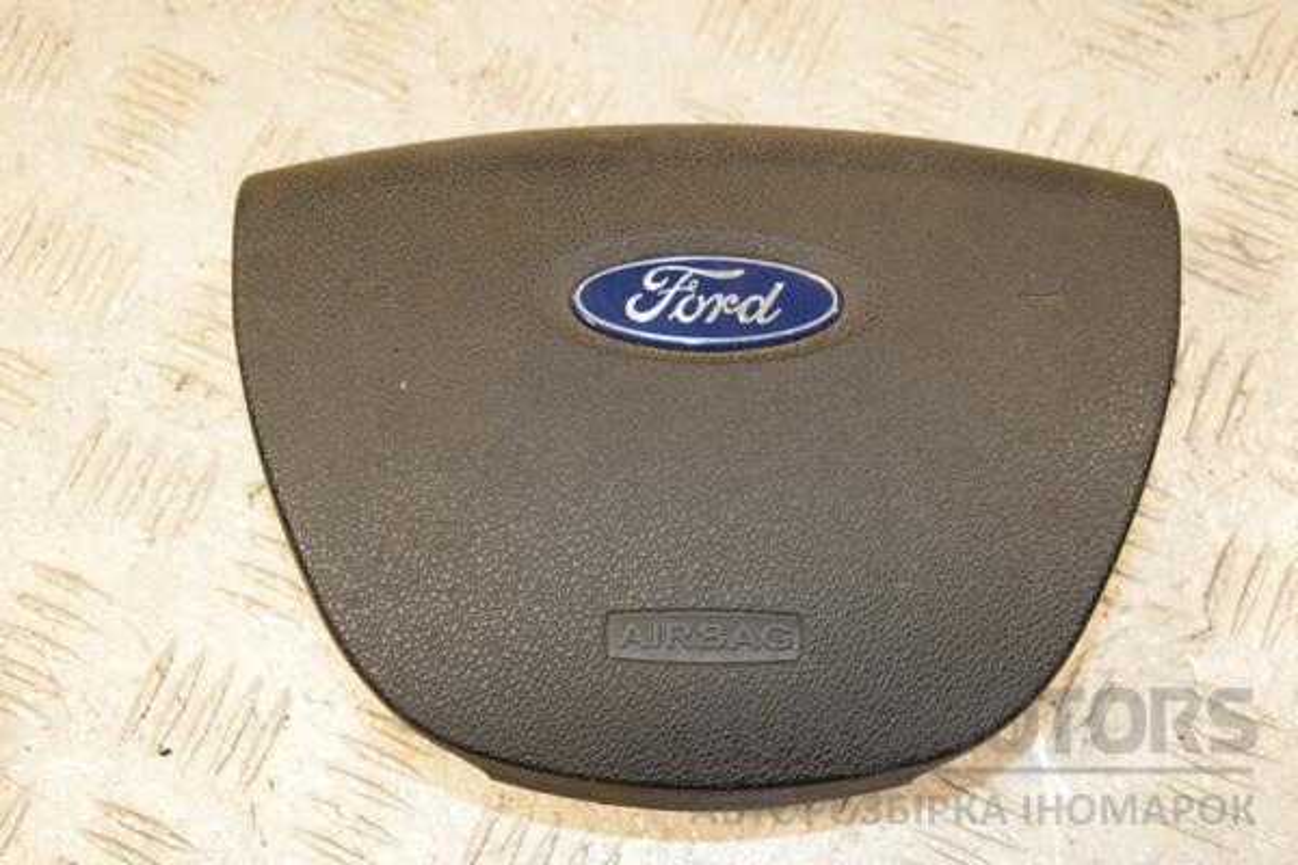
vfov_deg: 22.6
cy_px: 432
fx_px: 2163
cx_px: 649
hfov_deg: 33.4
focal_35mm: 60
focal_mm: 40
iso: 800
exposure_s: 1/200
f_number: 6.3
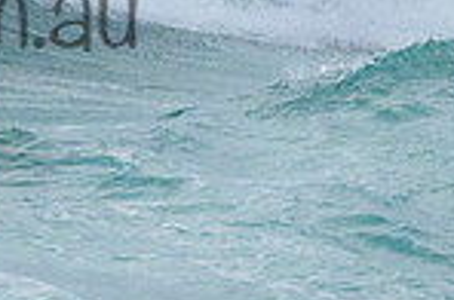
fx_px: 54413
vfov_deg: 0.3
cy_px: -121
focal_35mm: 4324
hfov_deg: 0.5
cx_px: -111
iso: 2800
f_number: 11
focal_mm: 800
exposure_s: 1/2000
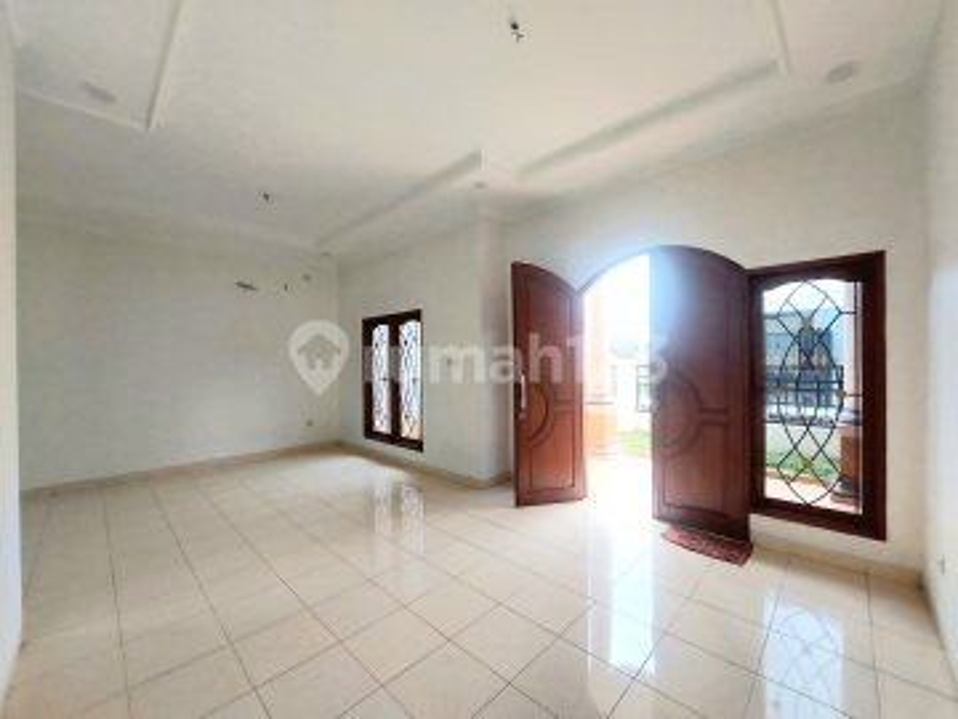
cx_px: 479
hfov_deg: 106.2
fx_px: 360
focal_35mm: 13
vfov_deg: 89.9
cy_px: 360
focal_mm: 1.74
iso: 80
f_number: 2.2
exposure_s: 1/100
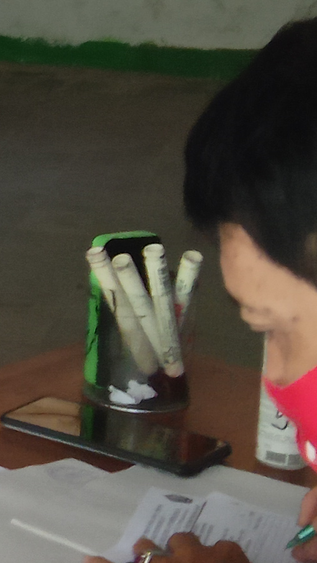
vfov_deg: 16.5
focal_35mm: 130
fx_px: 1942
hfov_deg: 7.8
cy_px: 171
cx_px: -695
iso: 486
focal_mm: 3.46
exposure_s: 1/25
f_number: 2.2
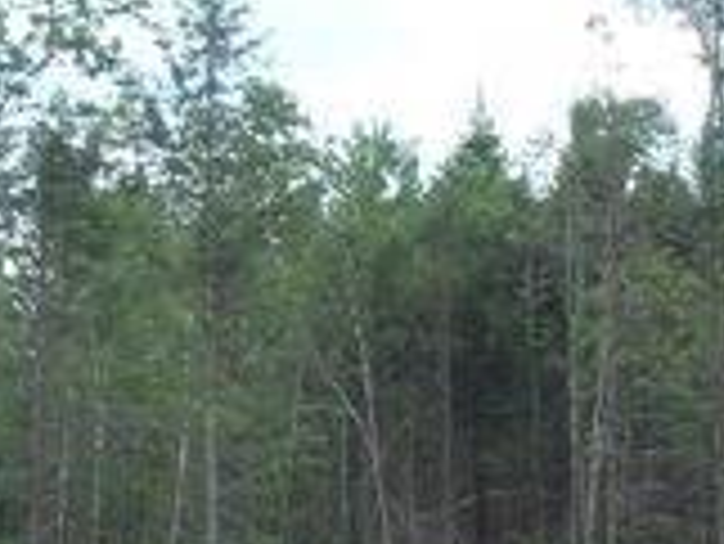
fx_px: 2658
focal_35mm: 127
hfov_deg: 15.5
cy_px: 674
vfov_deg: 11.4
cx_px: 405
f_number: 8.8
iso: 80
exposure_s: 1/80
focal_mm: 5.7
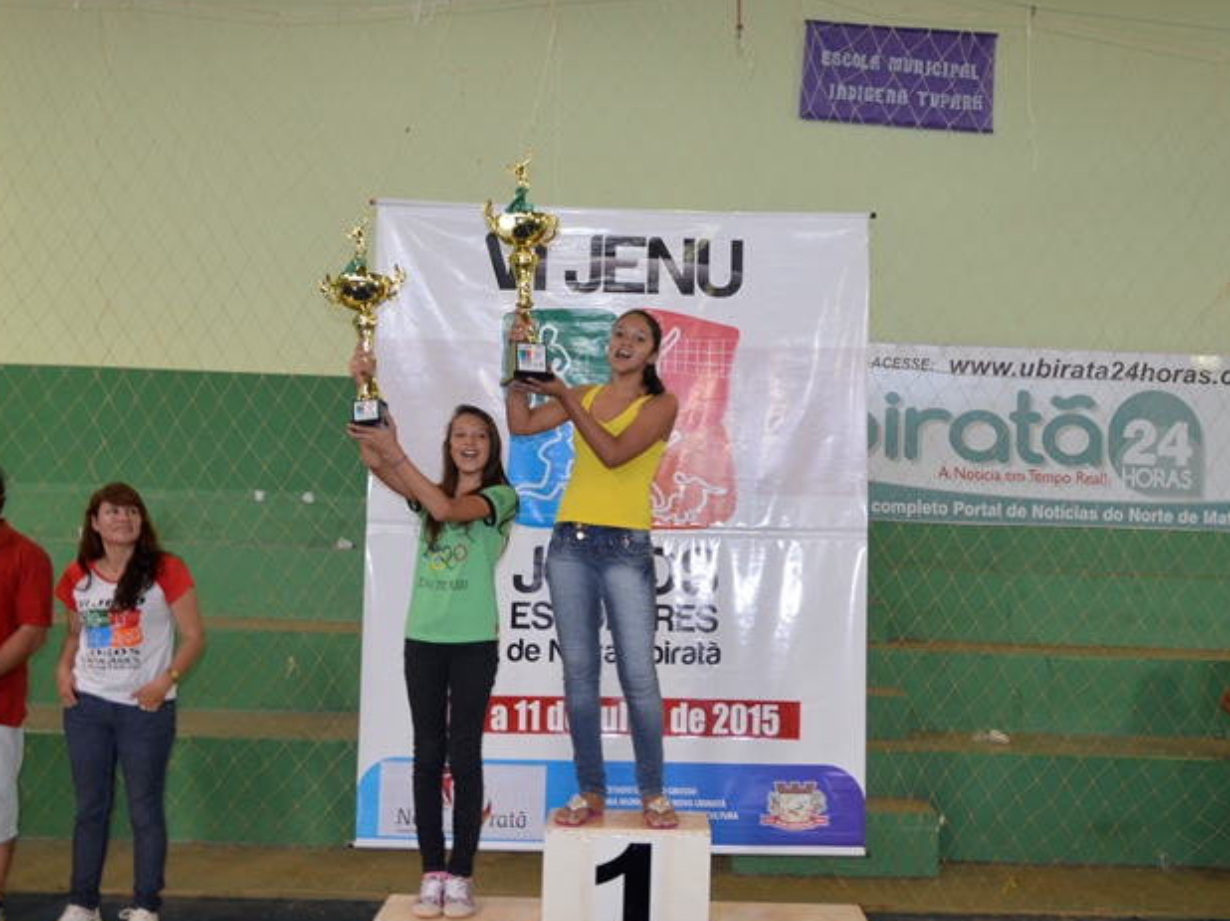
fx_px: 1456
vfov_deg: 35.1
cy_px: 444
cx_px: 675
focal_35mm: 41
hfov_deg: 45.7
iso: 720
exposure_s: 1/60
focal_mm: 22
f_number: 3.8
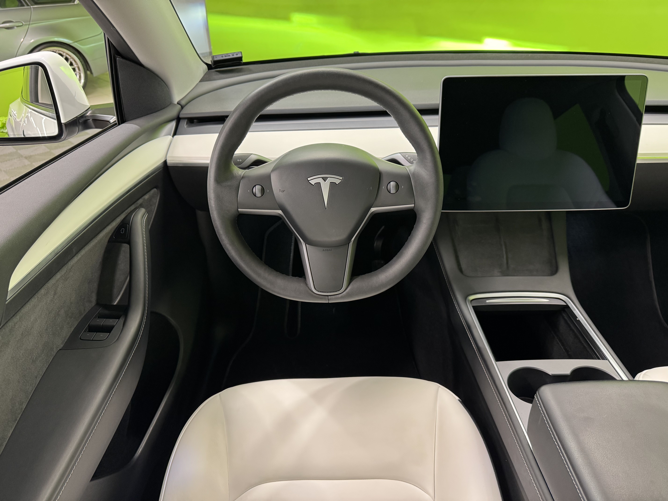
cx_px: 334
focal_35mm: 24
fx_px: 463
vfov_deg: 56.8
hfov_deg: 71.6
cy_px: 250
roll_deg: +0.9
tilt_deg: -31.4
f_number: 1.78
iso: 320
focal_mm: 6.76
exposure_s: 1/50
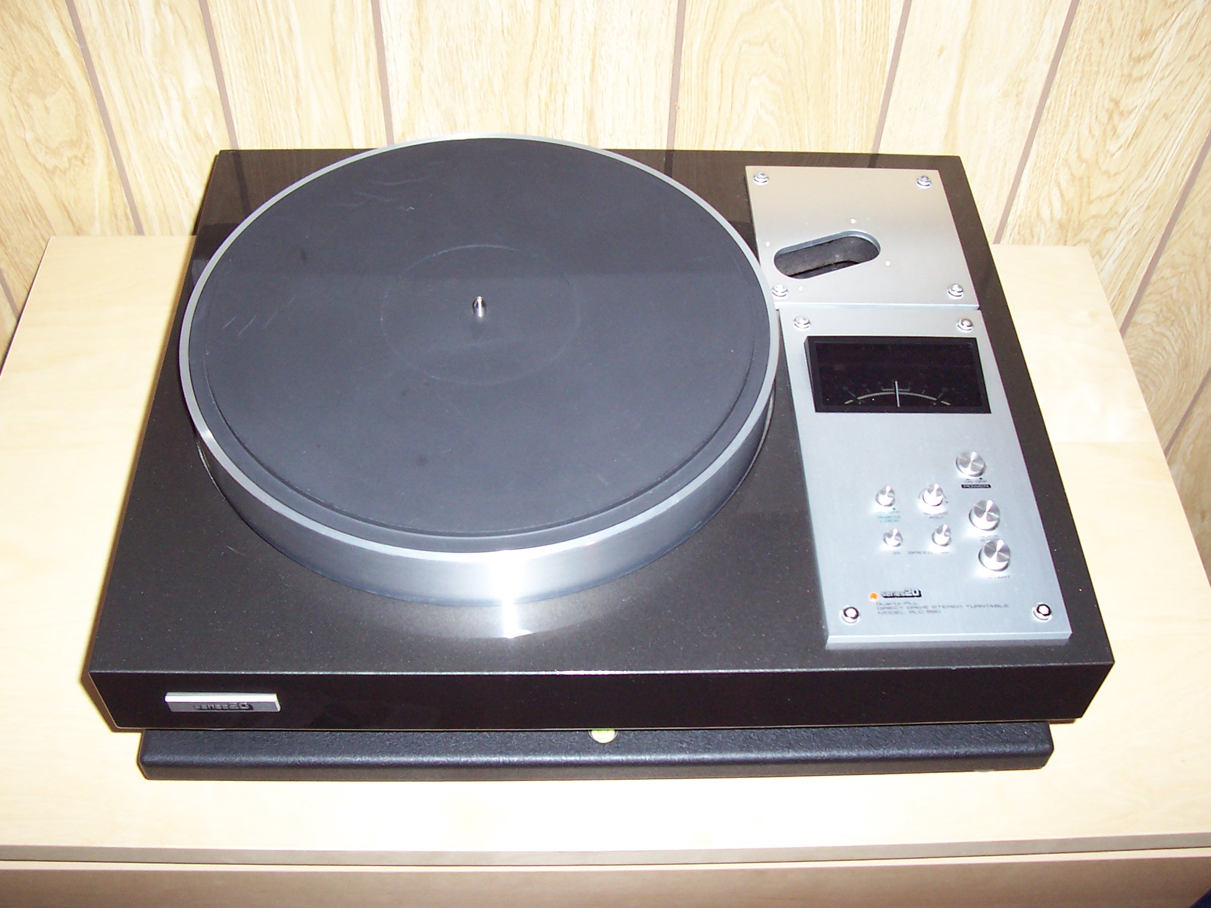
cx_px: 606
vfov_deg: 38.7
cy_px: 454
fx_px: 1294
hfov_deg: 50.1
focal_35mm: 37
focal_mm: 5.6
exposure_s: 1/60
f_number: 2.8
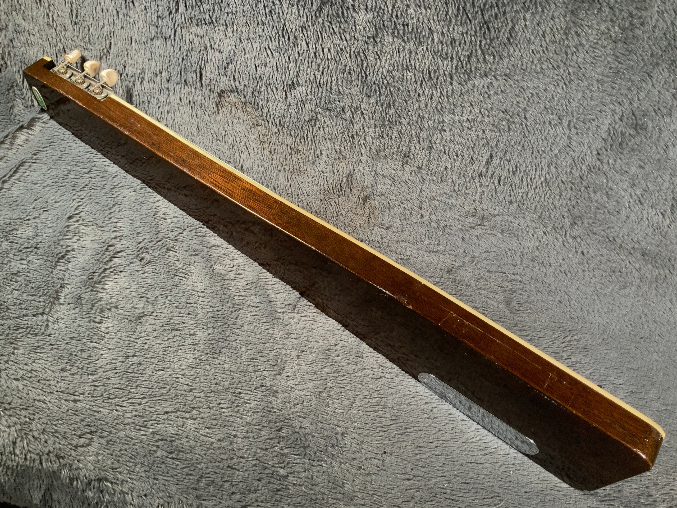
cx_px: 338
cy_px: 254
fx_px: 567
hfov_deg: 61.7
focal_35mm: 29
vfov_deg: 48.2
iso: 50
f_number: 1.8
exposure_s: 1/104
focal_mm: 3
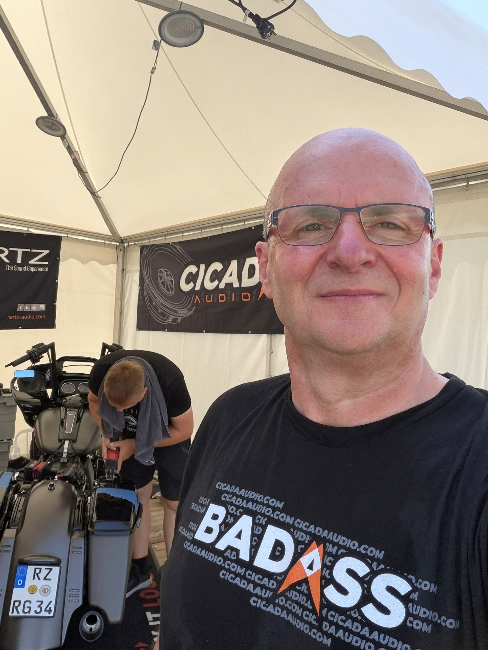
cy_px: 325
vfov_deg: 60.0
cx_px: 244
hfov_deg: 46.8
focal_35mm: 30
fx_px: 564
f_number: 1.9
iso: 32
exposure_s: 1/390
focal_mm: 2.71
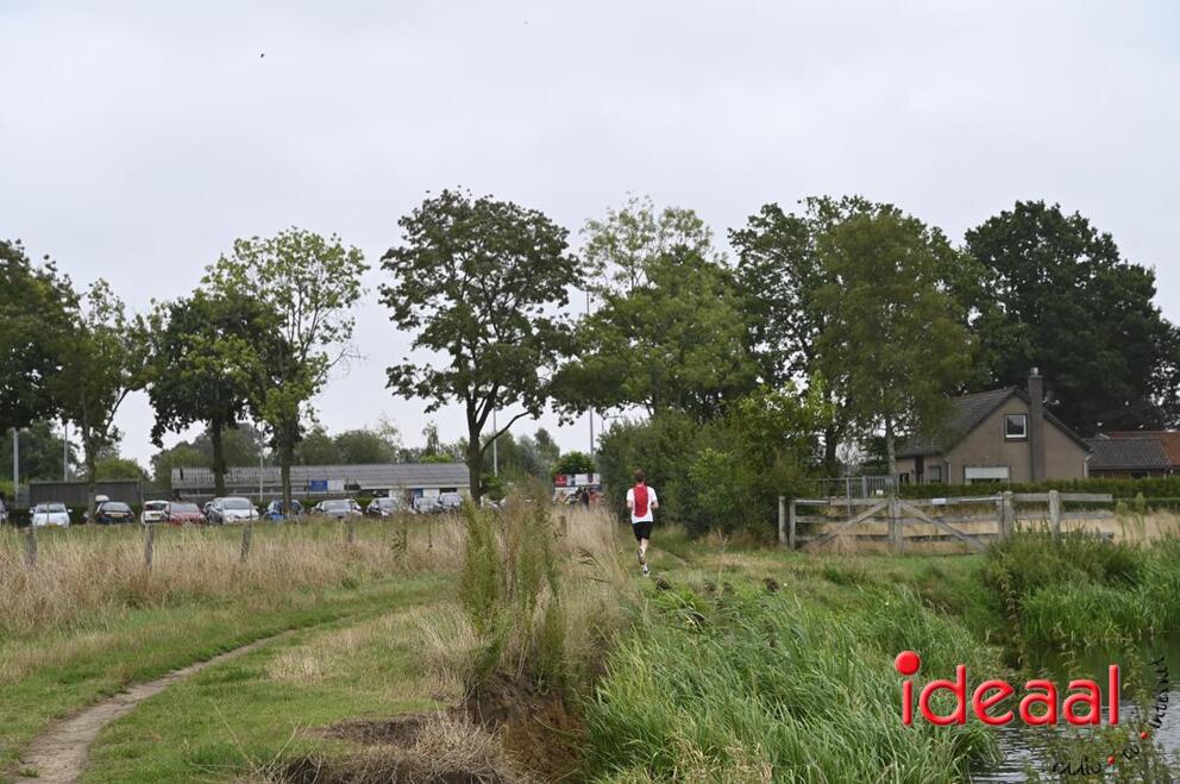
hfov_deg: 28.9
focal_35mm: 70
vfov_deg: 19.4
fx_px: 2292
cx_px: 590
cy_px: 392
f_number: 5.6
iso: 400
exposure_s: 1/320
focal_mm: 70
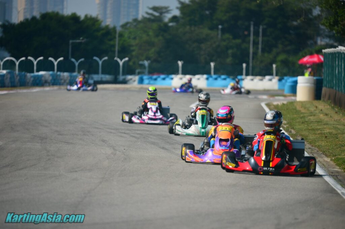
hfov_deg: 6.9
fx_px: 2873
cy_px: 114
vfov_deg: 4.6
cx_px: 172
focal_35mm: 300
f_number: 4
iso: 100
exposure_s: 1/1000
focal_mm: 300
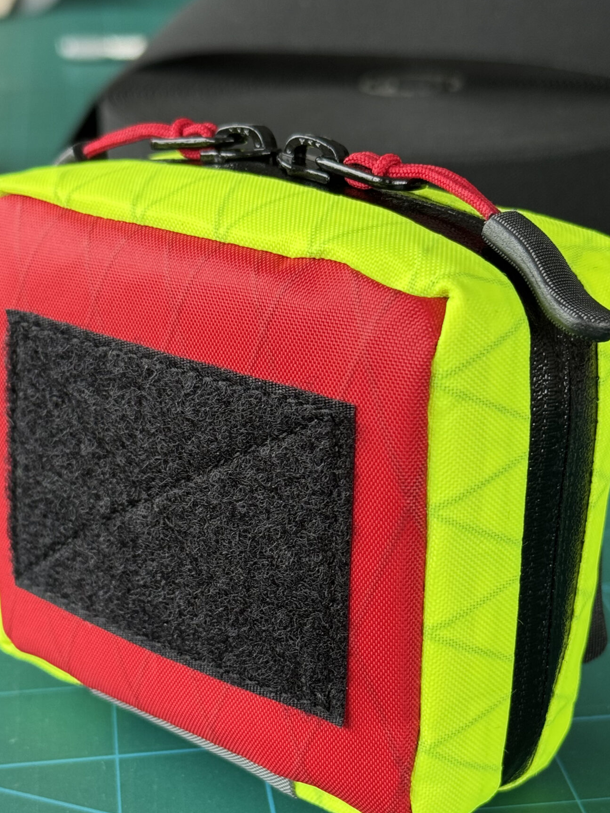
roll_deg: +2.0
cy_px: 512
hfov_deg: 20.7
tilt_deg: -25.1
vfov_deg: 27.3
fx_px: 1668
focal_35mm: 71
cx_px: 294
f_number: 1.78
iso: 80
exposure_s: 1/121
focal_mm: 6.76
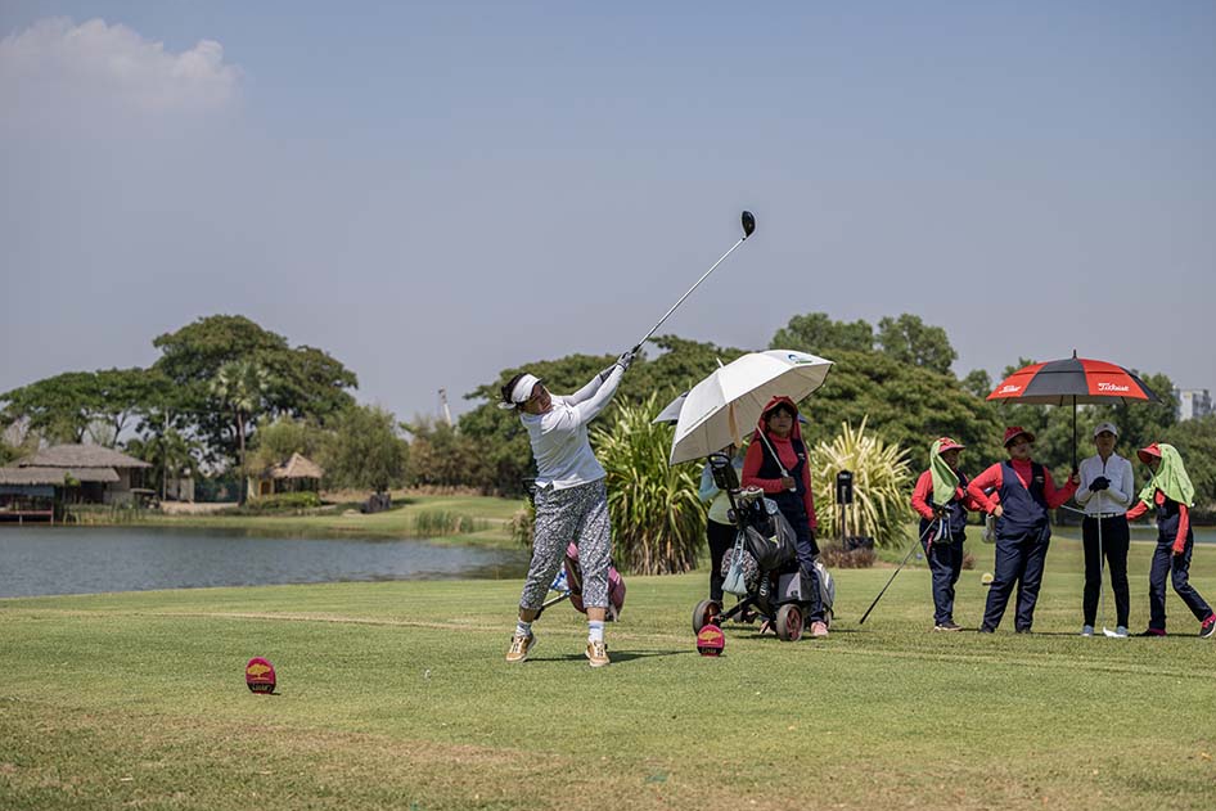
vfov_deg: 19.2
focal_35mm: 71
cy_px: 406
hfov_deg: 28.4
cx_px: 616
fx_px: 2398
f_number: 3.2
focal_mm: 70
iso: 220
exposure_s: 1/4000
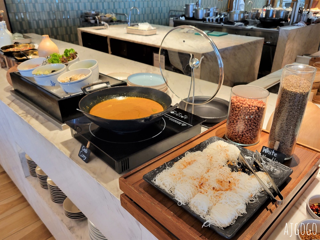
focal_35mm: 26
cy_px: 120
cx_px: 160
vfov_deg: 53.1
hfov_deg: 67.3
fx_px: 240
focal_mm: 5.4
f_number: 1.8
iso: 160
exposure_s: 1/48
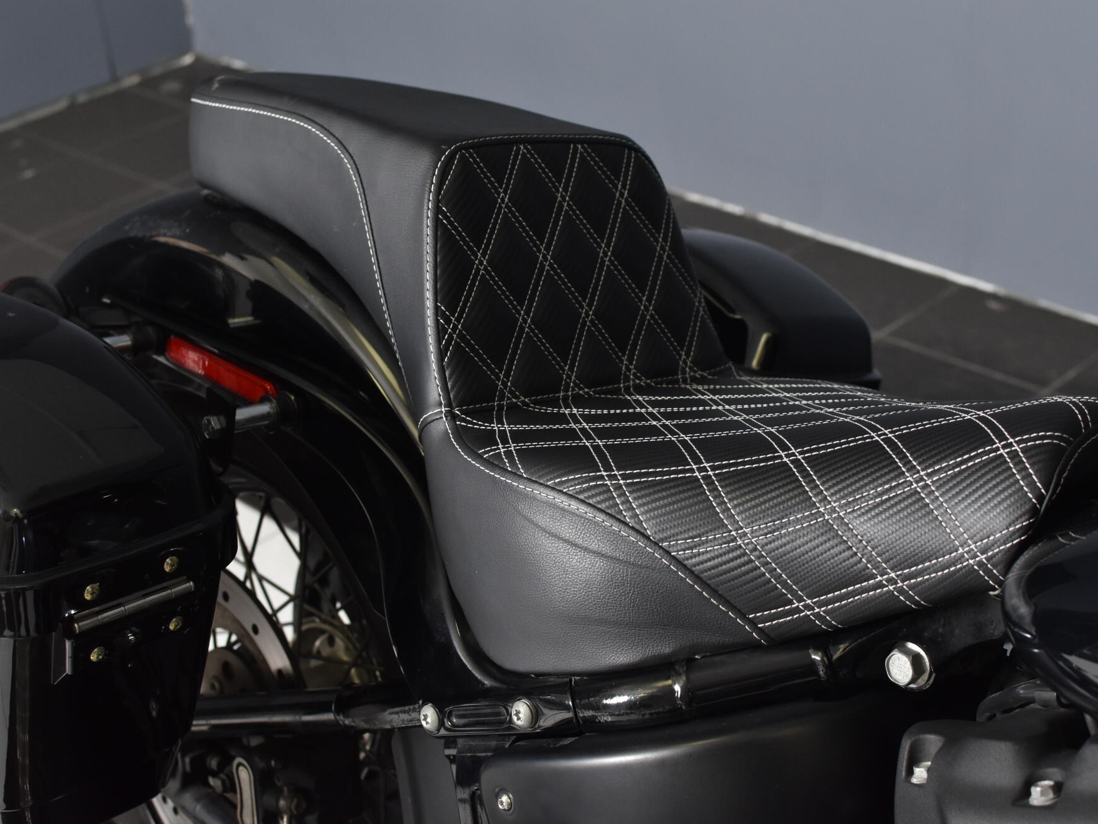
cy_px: 412
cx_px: 593
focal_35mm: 58
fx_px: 1826
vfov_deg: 25.4
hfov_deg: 33.5
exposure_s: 1/160
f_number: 4.5
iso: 800
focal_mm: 35
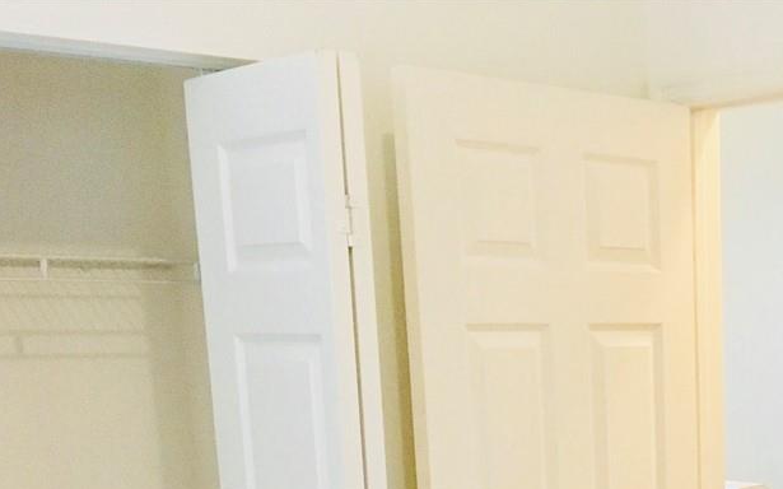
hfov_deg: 24.8
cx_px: 752
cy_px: 760
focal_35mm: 80
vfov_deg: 15.0
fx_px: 1707
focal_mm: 4.15
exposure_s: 1/30
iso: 160
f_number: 2.2
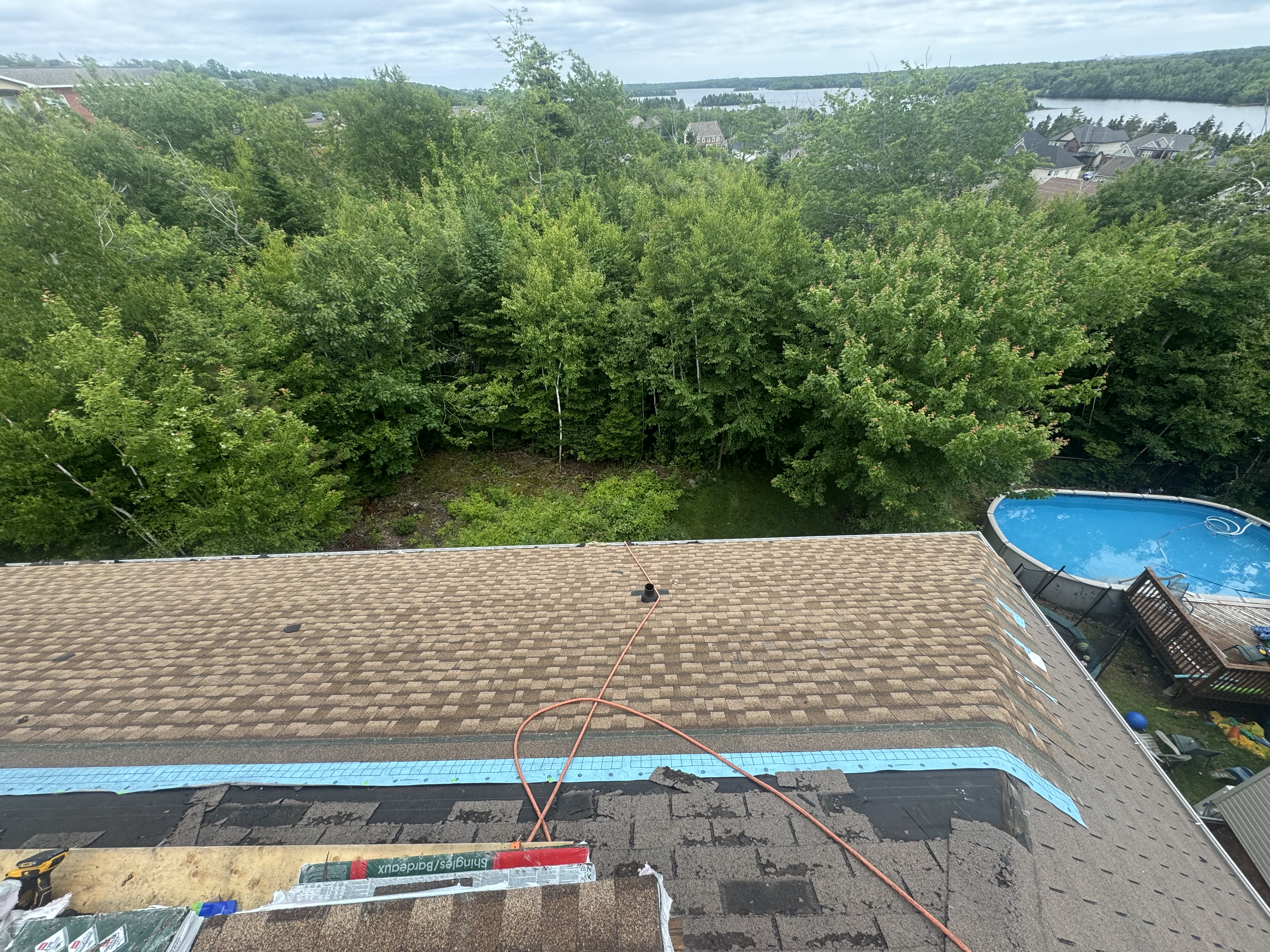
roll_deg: +3.4
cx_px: 635
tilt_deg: -37.7
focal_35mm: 14
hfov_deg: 102.1
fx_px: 514
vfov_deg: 85.7
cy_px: 476
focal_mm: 2.22
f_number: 2.2
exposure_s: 1/600
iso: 40
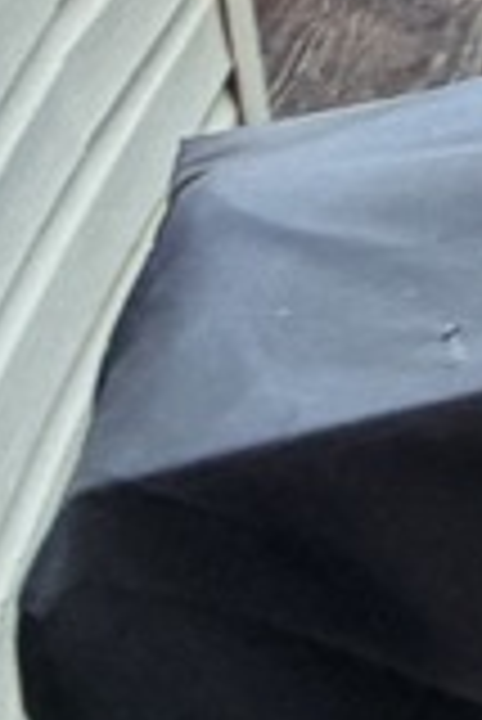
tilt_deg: -8.4
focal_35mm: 131
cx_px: 2707
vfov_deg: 13.5
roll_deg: -0.6
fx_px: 2625
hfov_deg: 5.6
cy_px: -684
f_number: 2.2
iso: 200
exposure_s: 1/121
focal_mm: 2.22
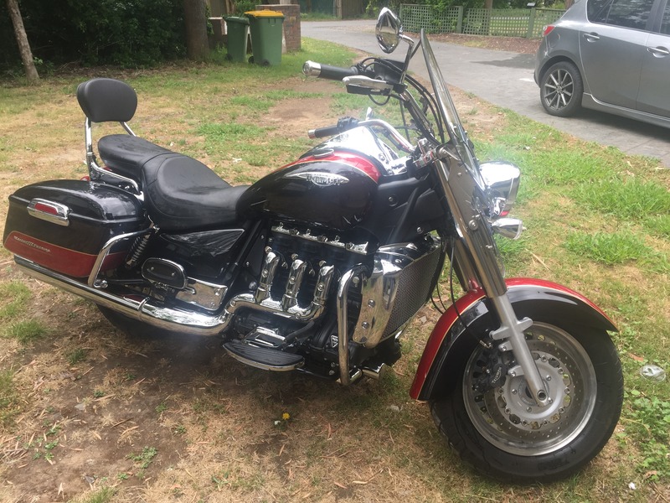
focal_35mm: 29
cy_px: 252
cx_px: 335
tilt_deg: -24.5
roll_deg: +0.3
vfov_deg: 48.2
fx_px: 561
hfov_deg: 61.7
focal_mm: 4.15
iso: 32
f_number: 2.2
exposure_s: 1/233
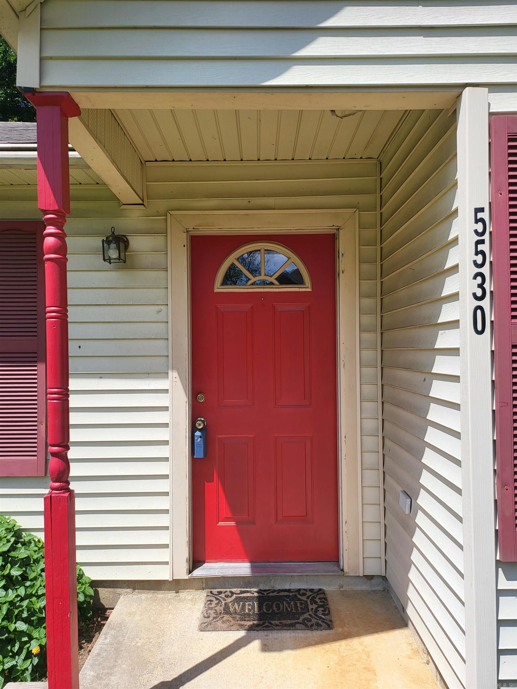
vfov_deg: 71.6
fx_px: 478
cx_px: 258
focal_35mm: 24
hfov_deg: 56.8
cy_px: 344
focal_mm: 5
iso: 40
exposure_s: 1/2339
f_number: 1.8
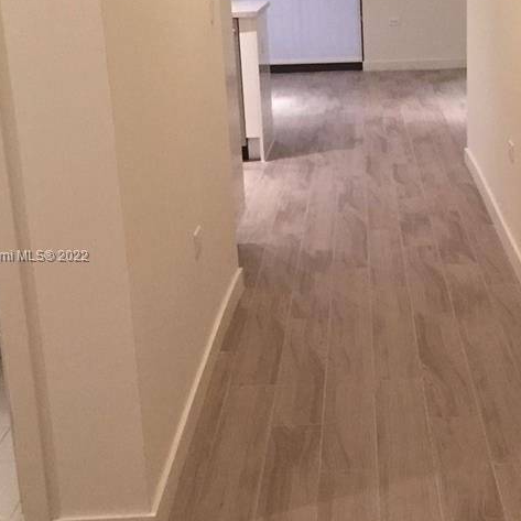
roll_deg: +1.7
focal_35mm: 65
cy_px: 257
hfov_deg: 26.2
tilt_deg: -16.4
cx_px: 382
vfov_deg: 26.5
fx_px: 1107
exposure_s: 1/30
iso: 160
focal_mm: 4.15
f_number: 2.2
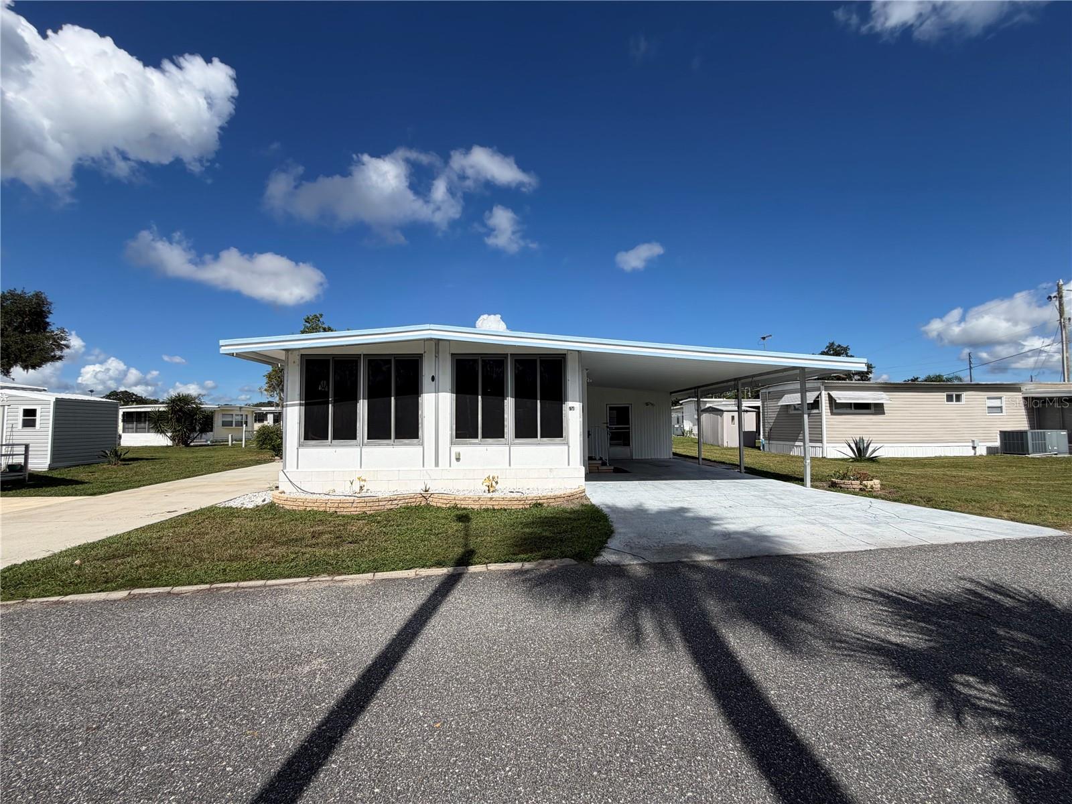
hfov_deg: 102.1
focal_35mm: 14
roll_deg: +0.1
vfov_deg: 85.7
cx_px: 536
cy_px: 402
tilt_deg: +2.4
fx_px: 434
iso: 20
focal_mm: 2.22
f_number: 2.2
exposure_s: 1/1259
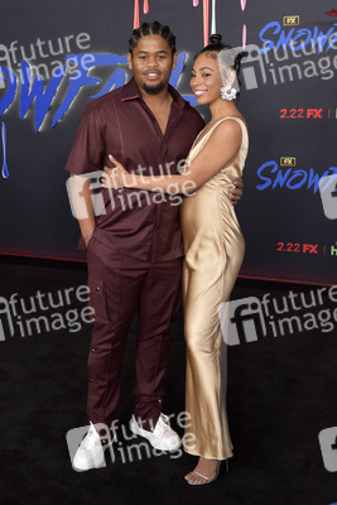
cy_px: 252
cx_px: 168
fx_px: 673
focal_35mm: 48
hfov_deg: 28.1
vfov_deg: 41.1
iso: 2000
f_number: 6.3
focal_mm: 48
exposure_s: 1/250
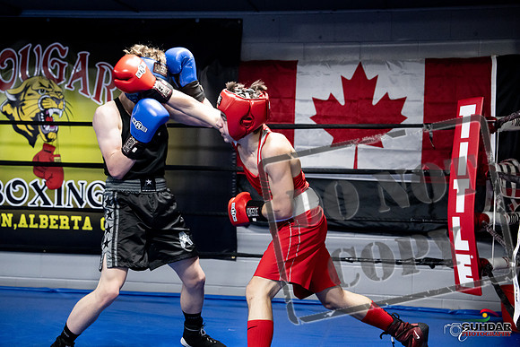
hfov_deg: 36.2
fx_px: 795
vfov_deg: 24.6
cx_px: 260
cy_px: 174
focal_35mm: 55
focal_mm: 55
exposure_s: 1/1000
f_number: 2.8
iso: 8000
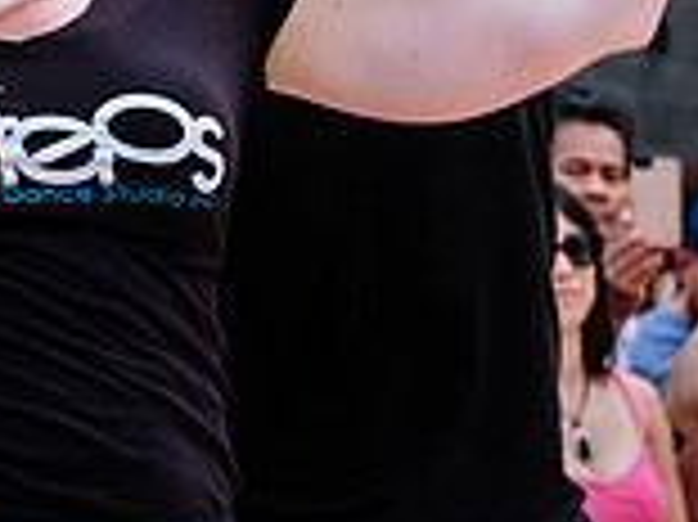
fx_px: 5440
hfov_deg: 7.3
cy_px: 218
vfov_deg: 5.5
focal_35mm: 270
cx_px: 320
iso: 200
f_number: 4
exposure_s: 1/500
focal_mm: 50
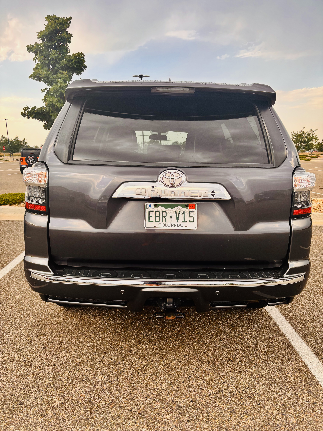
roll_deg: +1.1
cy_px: 216
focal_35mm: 26
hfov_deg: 53.1
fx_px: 323
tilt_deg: -12.2
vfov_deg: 67.3
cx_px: 162
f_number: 1.6
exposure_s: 1/550
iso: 50
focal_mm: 5.96
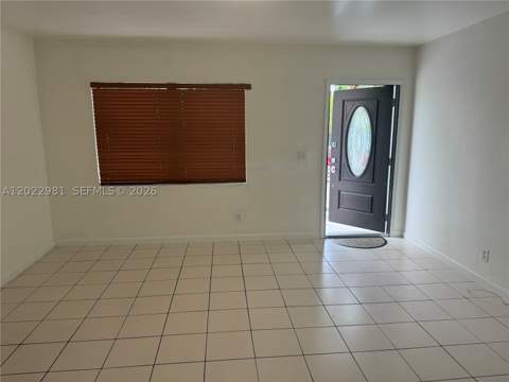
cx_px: 254
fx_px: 353
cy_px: 191
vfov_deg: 56.8
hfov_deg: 71.6
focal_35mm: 24
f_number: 1.78
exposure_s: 1/198
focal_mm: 6.76
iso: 125
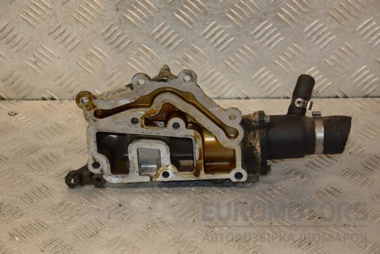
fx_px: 982
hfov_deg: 21.9
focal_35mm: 93
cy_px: 127
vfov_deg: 14.7
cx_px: 190
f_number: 5.6
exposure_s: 1/200
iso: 800
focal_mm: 62
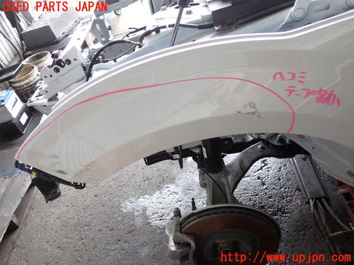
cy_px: 132
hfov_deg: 60.0
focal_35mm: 30
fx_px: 307
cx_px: 177
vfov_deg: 46.8
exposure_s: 1/60
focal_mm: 5.4
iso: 125
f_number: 2.3
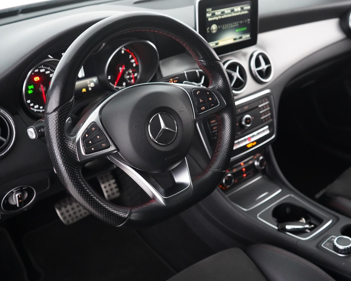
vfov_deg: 40.1
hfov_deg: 49.1
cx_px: 186
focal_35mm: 37
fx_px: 384
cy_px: 139
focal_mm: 32
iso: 12800
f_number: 4
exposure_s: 1/60
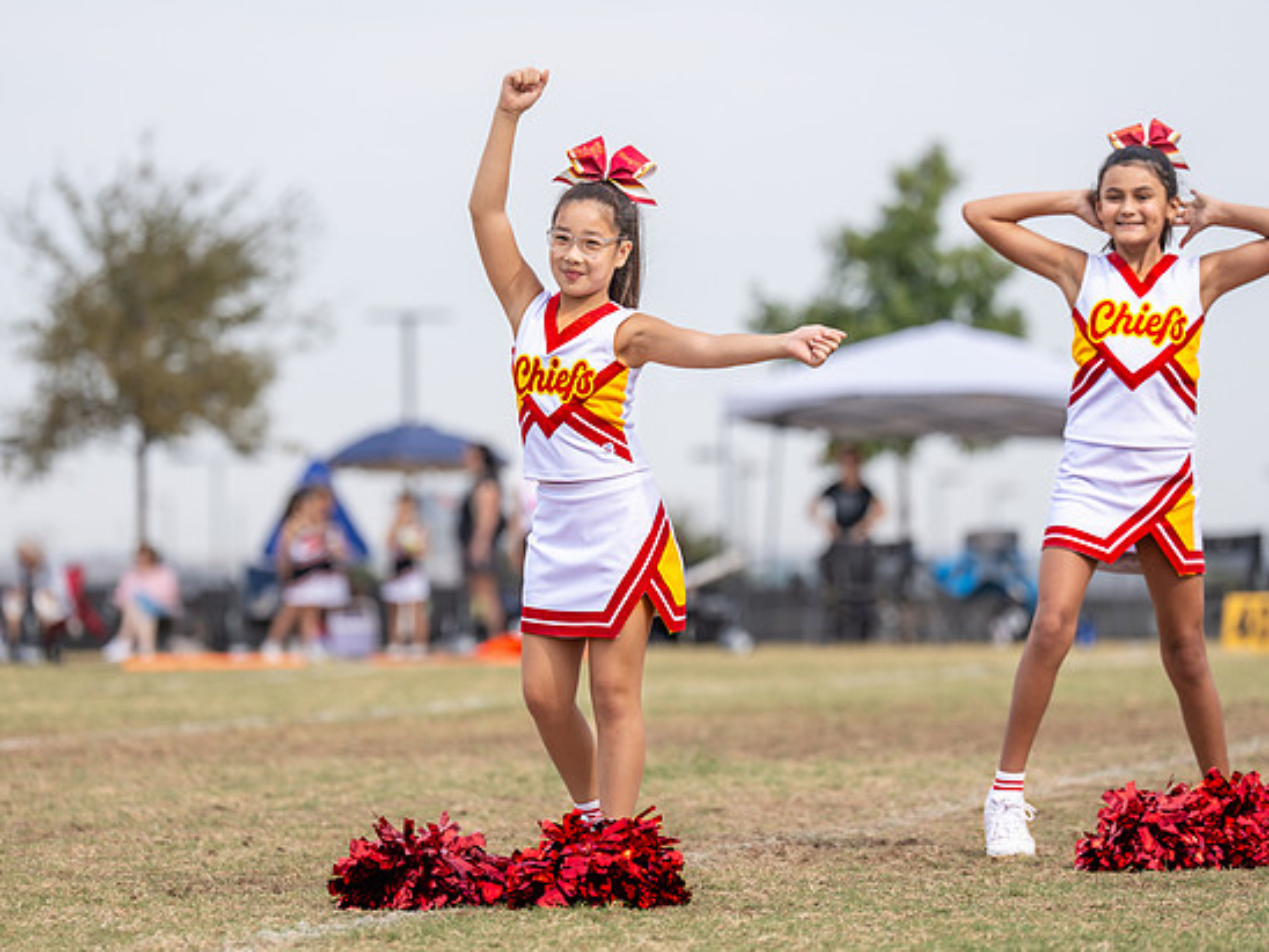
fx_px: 7845
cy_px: 438
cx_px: 599
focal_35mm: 214
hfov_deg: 9.2
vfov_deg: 6.9
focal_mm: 150
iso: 160
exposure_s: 1/1600
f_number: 2.8
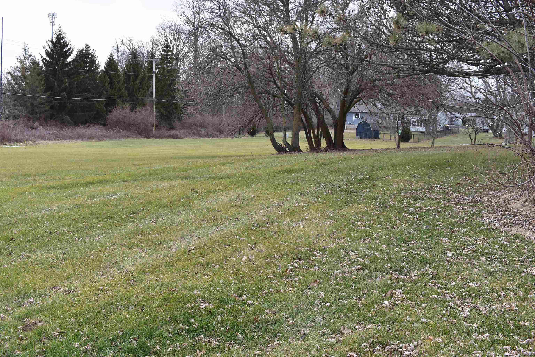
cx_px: 268
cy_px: 178
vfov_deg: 36.9
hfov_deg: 53.1
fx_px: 535
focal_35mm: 36
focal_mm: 24
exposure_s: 1/160
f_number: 9
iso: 400
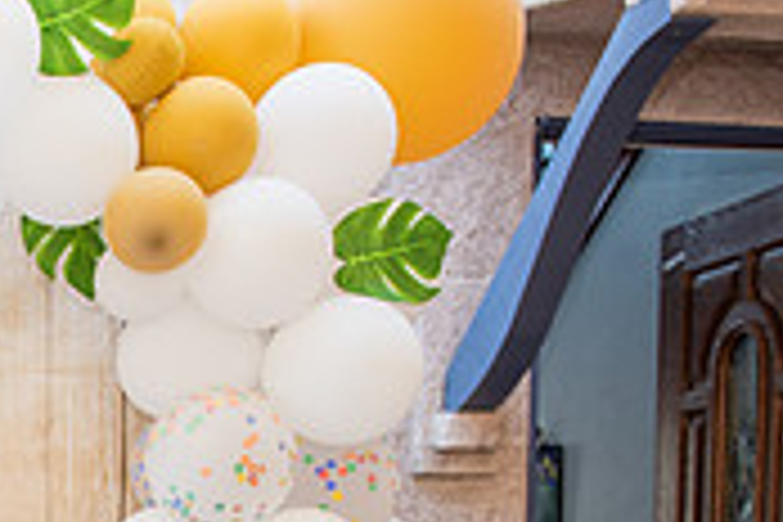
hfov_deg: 22.5
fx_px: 1740
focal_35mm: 80
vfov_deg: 15.7
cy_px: 785
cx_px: -252
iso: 200
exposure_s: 1/80
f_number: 4
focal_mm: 24
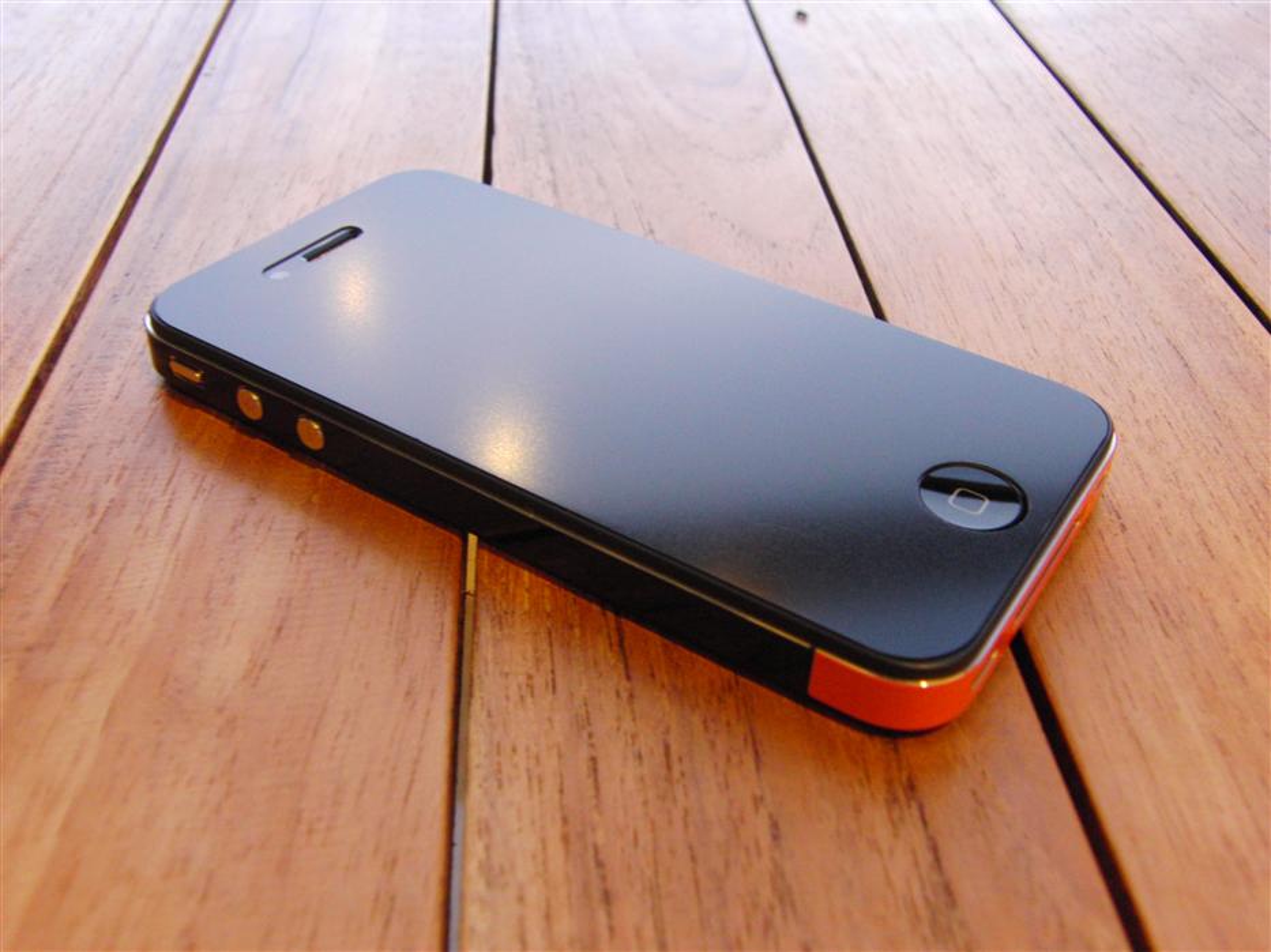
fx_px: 1358
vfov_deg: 38.6
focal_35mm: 37
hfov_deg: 50.2
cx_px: 636
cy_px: 476
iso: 400
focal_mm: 6.5
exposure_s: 1/6
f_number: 3
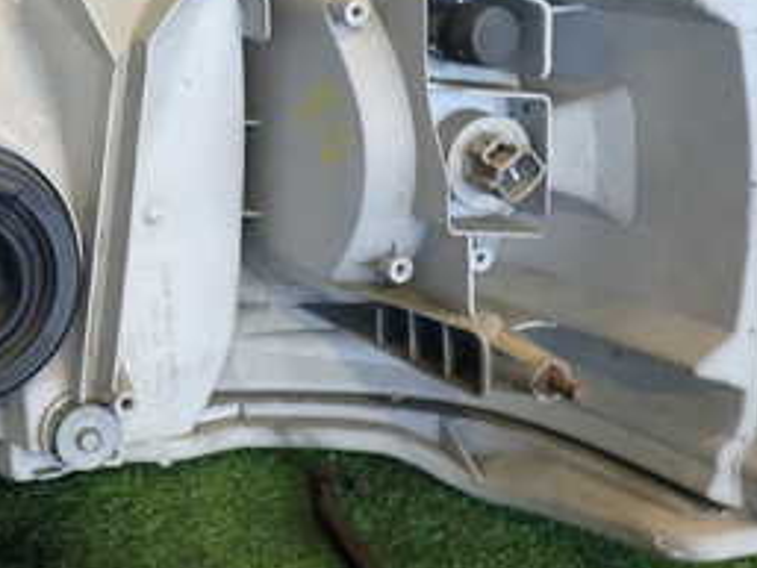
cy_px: 171
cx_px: 121
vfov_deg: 20.9
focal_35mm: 70
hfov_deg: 27.1
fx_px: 1532
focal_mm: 5.4
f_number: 2.3
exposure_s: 1/50
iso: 200
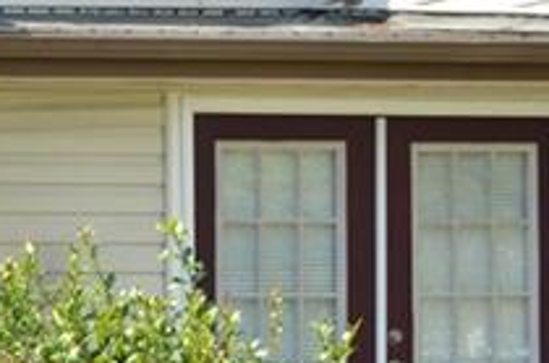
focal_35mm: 146
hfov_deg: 12.0
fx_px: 2221
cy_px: 236
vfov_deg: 9.3
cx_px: -659
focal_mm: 20
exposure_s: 1/250
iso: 200
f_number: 8
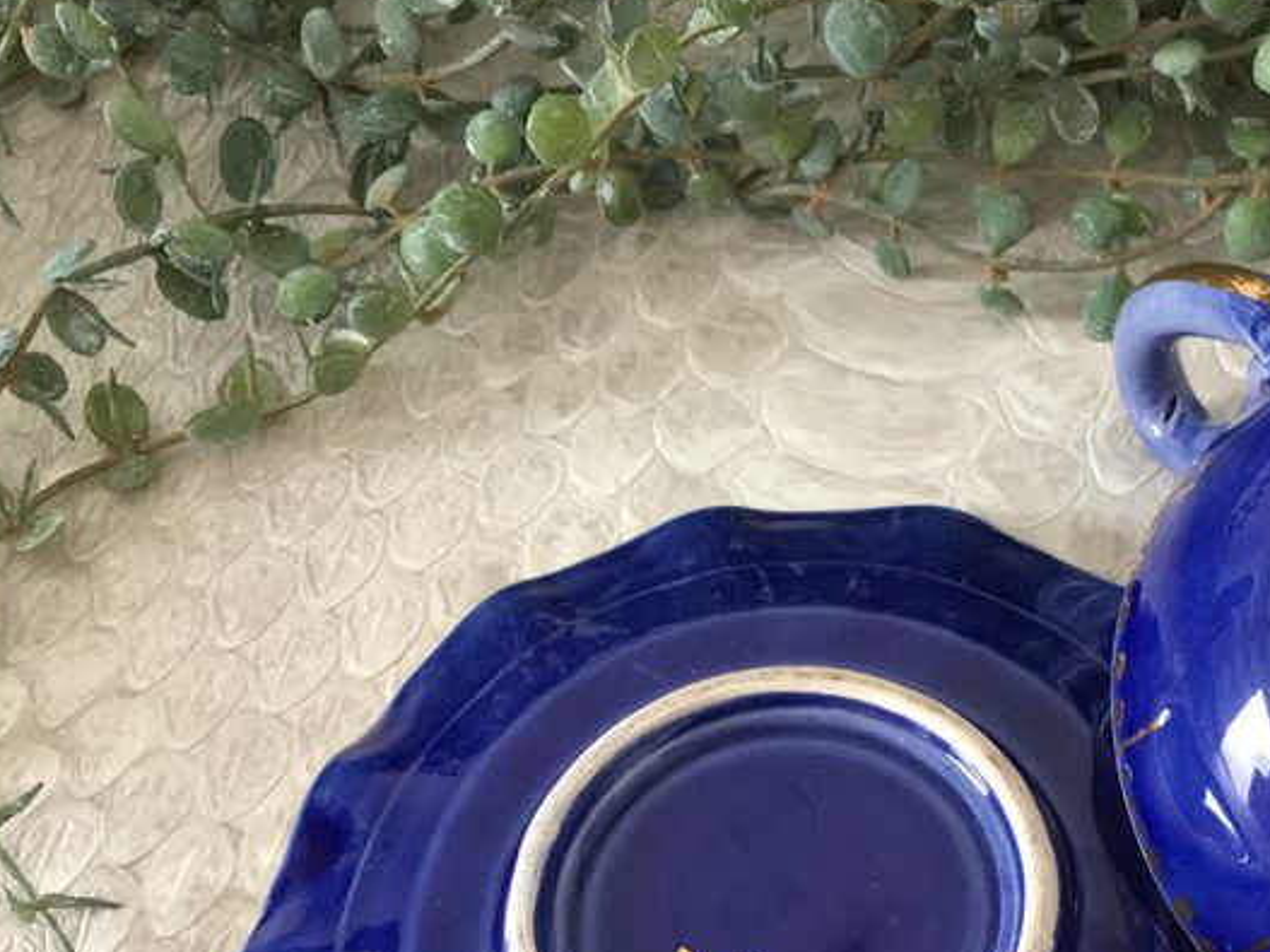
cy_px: 831
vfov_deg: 25.8
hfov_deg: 34.0
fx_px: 2017
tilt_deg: -60.9
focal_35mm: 55
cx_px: 990
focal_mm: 4.15
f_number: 2.2
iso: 200
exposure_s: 1/20
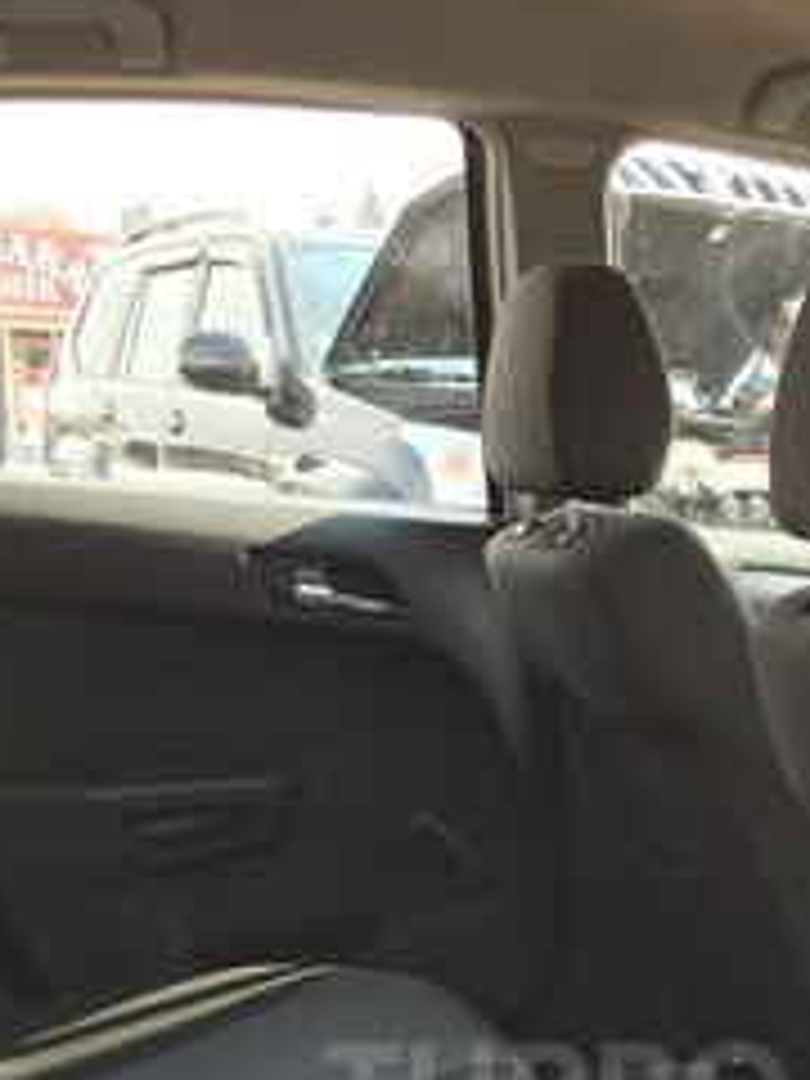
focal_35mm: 60
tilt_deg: -18.9
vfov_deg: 29.9
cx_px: 670
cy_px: 1094
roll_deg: -1.8
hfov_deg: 24.0
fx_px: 1872
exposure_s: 1/100
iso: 32
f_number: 2.2
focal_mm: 4.15
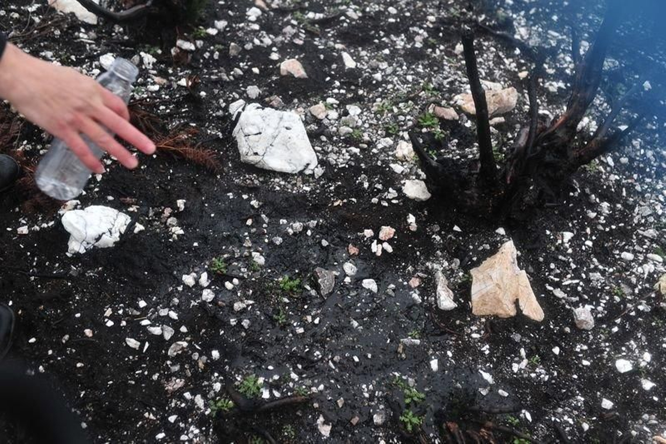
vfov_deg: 37.8
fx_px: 647
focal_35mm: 35
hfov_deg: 54.4
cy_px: 222
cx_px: 333
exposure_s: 1/160
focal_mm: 35
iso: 400
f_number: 3.5
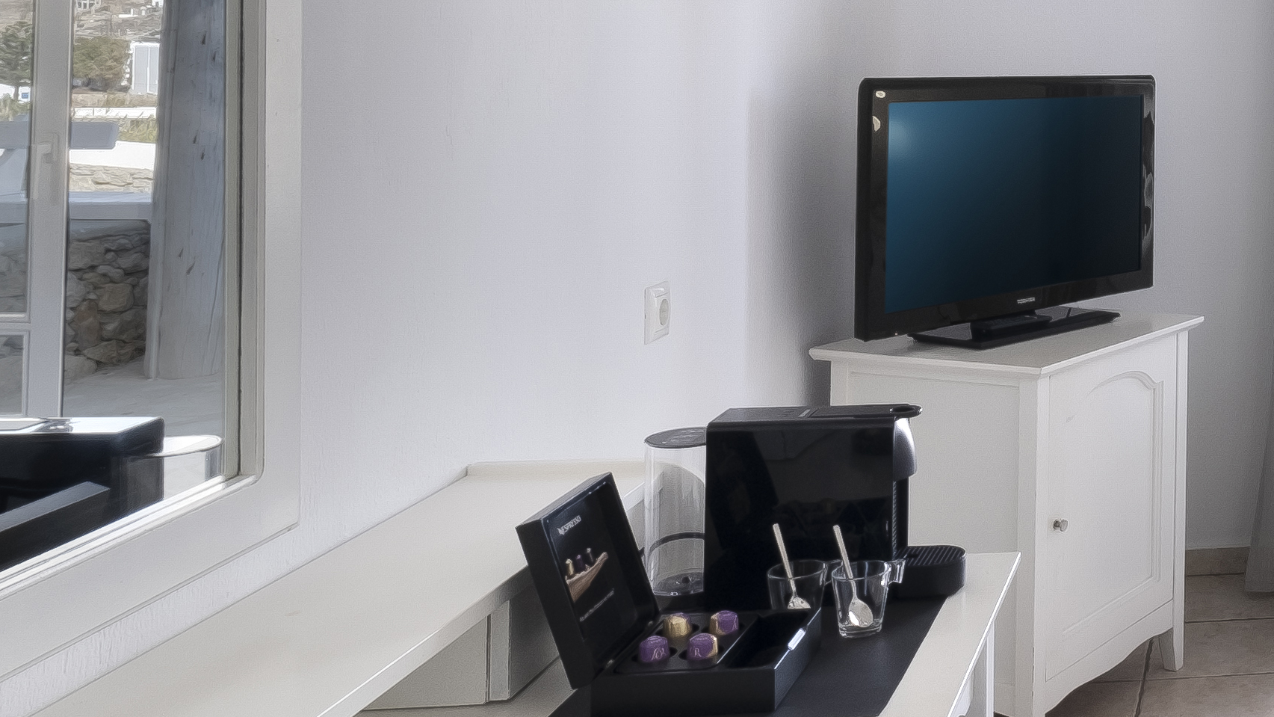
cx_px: 1497
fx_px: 1554
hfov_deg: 35.8
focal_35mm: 46
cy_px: 40
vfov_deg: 25.0
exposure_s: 1/30
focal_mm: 8
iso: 160
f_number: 11
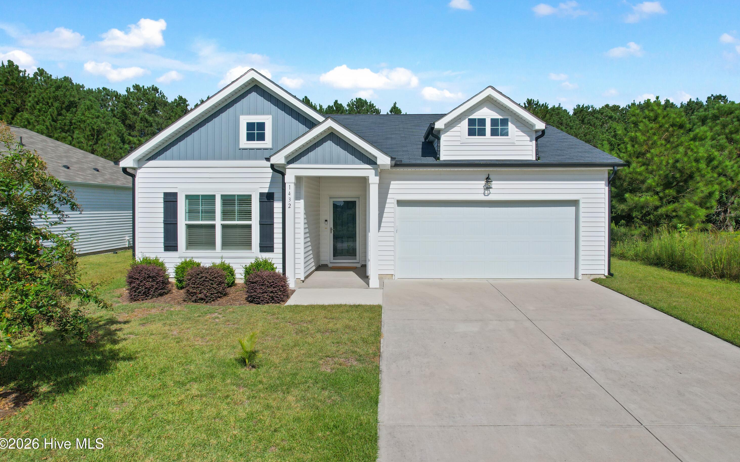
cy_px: 214
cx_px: 375
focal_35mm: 23
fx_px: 464
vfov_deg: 52.9
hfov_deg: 77.2
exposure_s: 1/1000
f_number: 2.8
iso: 140
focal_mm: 8.38
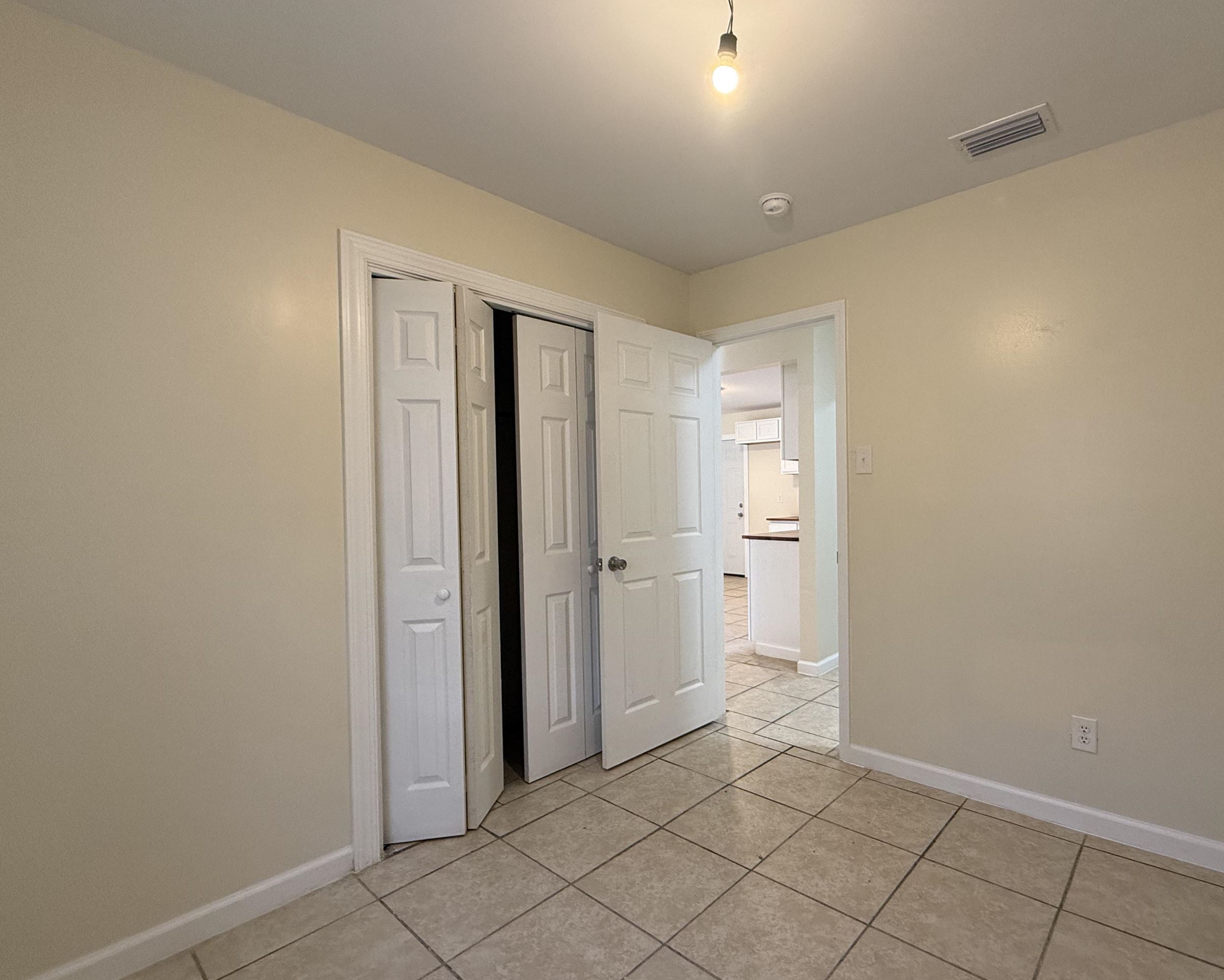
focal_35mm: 17
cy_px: 501
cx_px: 720
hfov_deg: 88.7
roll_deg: +0.8
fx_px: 616
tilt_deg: -0.7
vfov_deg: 77.0
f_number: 2.2
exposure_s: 1/60
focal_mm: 2.22
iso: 200
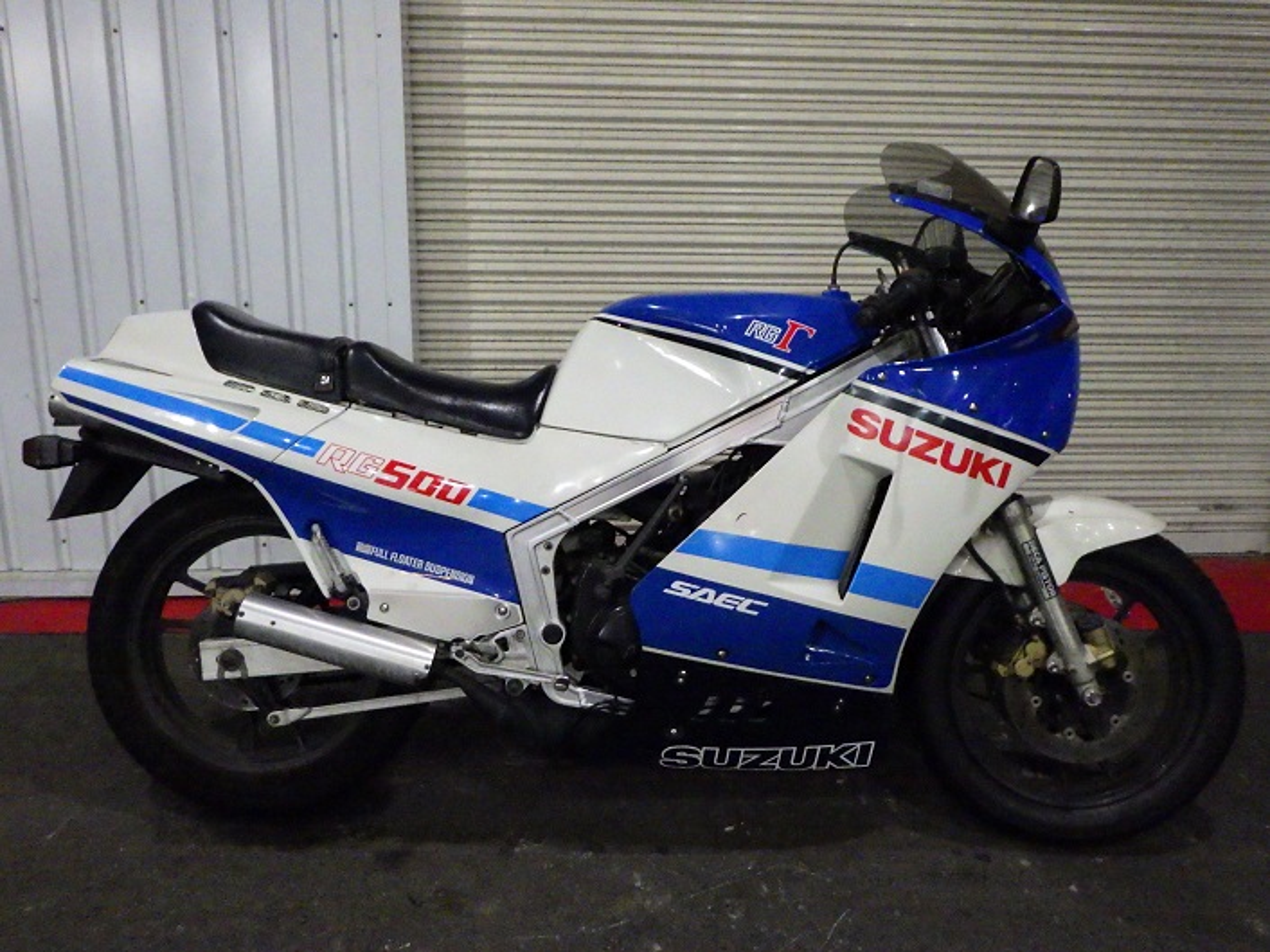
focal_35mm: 28
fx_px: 1027
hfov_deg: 63.5
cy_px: 476
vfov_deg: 49.7
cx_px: 635
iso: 1600
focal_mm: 5
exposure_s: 1/40
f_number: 3.5
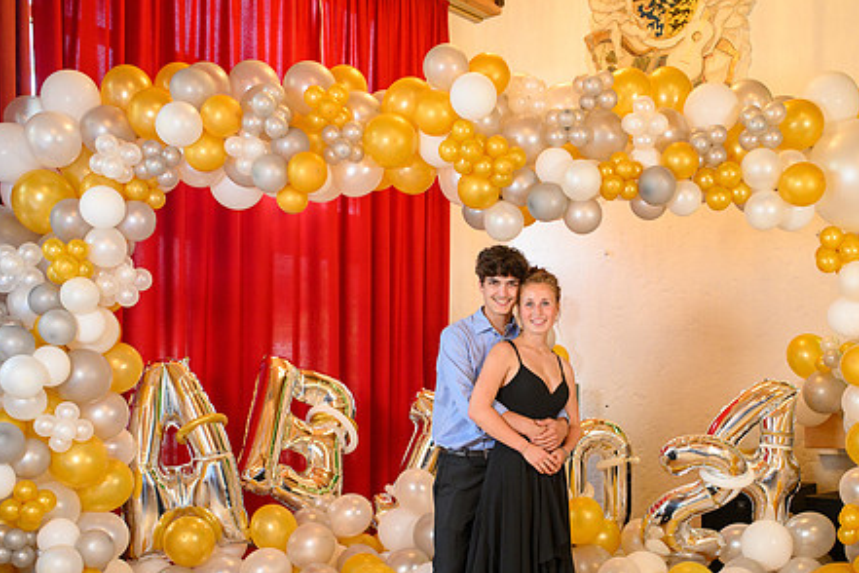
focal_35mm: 46
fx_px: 1098
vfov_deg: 29.1
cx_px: 506
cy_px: 374
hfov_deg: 42.6
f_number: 3.5
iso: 1250
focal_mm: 35
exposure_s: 1/100
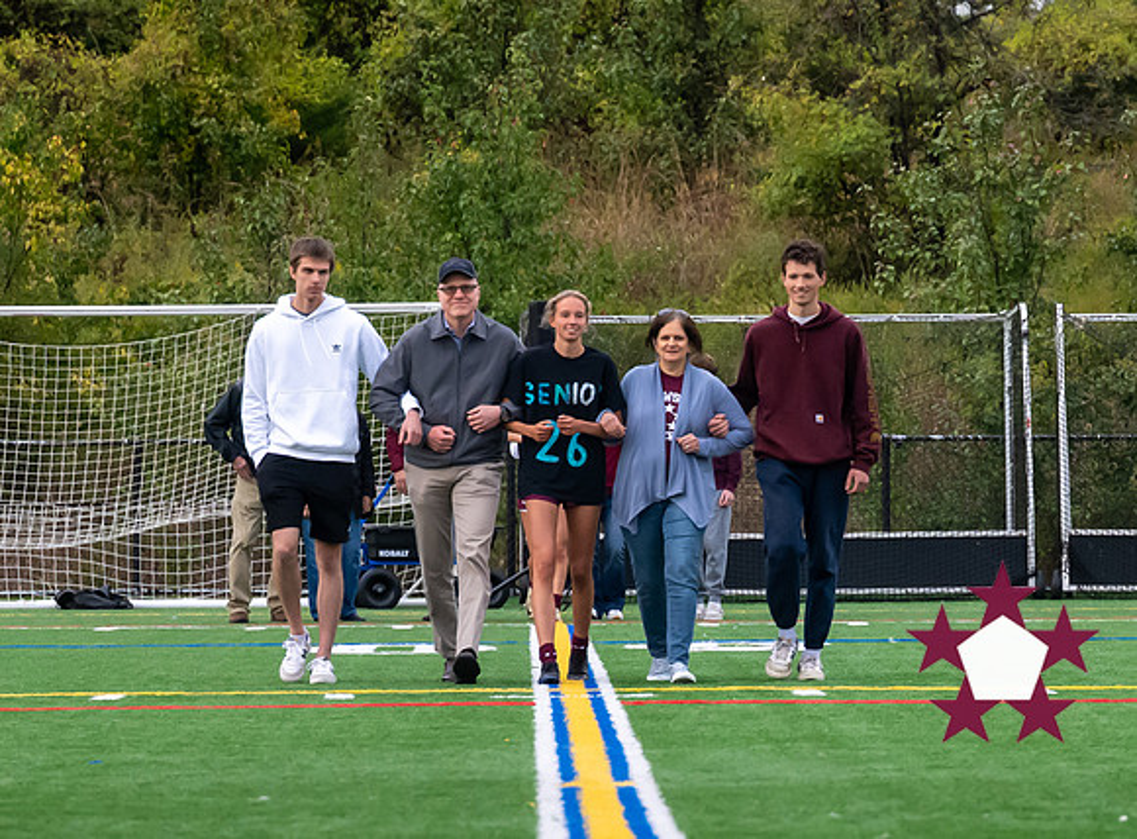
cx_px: 754
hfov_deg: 9.1
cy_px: 556
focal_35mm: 219
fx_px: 7147
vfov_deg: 6.7
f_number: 2.8
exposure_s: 1/1600
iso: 2000
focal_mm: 74
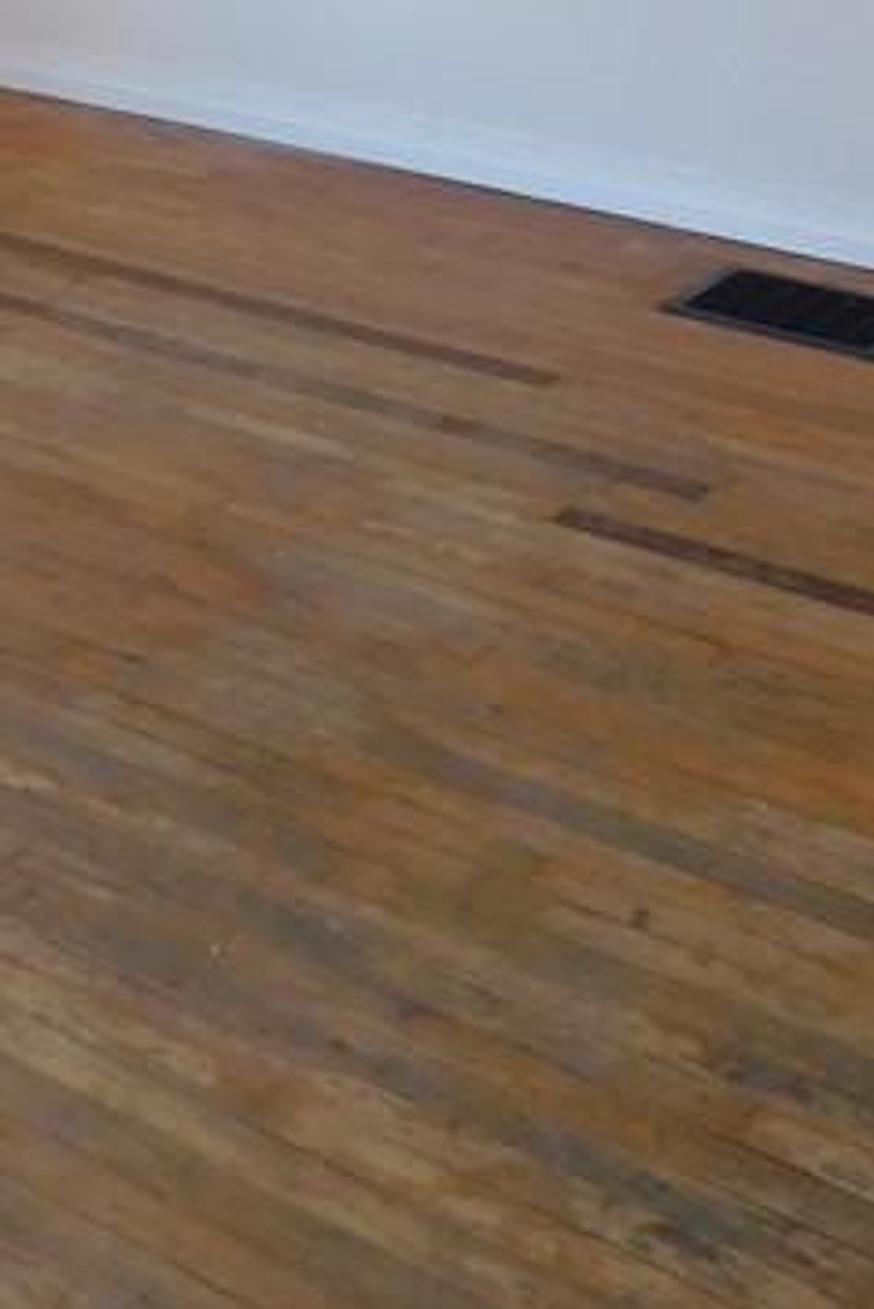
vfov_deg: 27.2
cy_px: -63
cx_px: -177
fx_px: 2510
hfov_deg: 18.7
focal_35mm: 69
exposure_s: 1/60
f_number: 3
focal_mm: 4
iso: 125
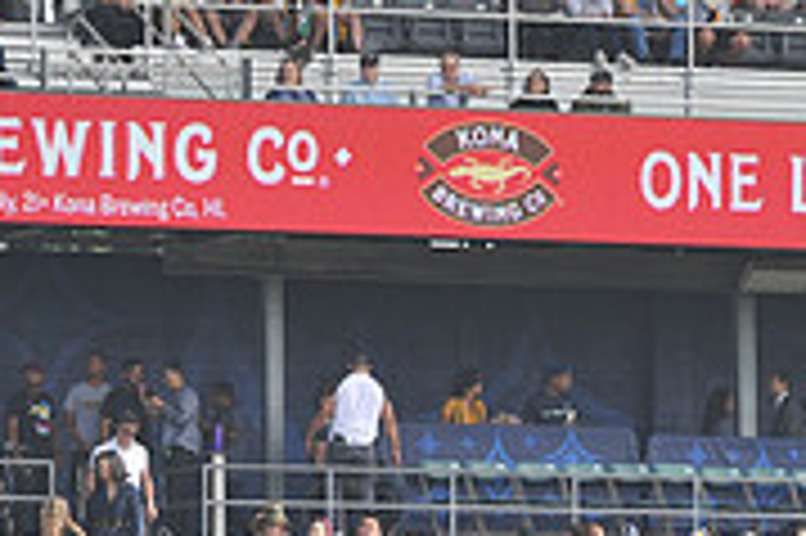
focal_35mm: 615
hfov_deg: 3.4
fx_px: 13756
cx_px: 567
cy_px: 189
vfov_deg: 2.2
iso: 200
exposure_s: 1/250
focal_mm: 190
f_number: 8
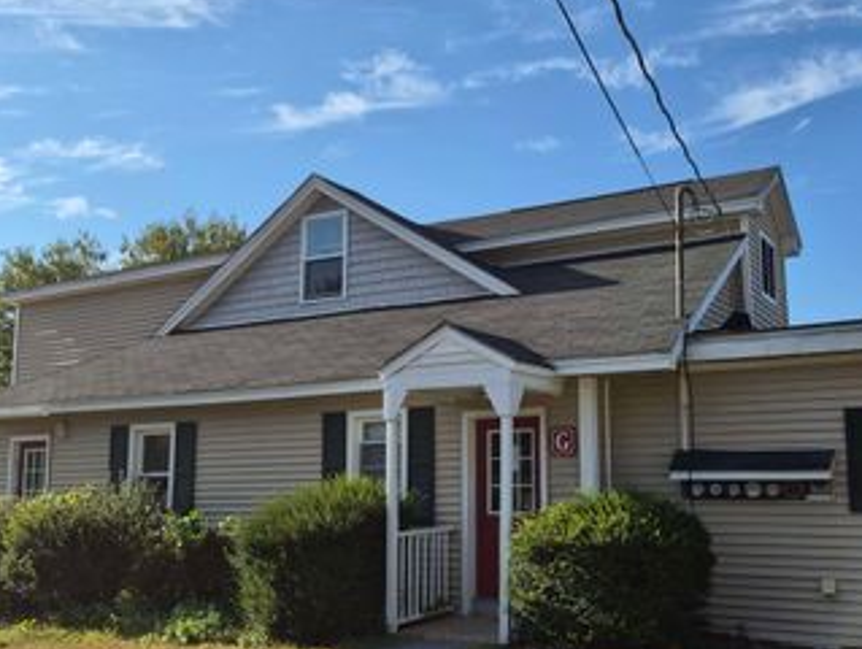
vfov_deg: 39.7
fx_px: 897
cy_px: 361
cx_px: 538
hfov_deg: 50.8
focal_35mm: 36
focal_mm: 5.4
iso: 80
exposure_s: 1/4560
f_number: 1.8
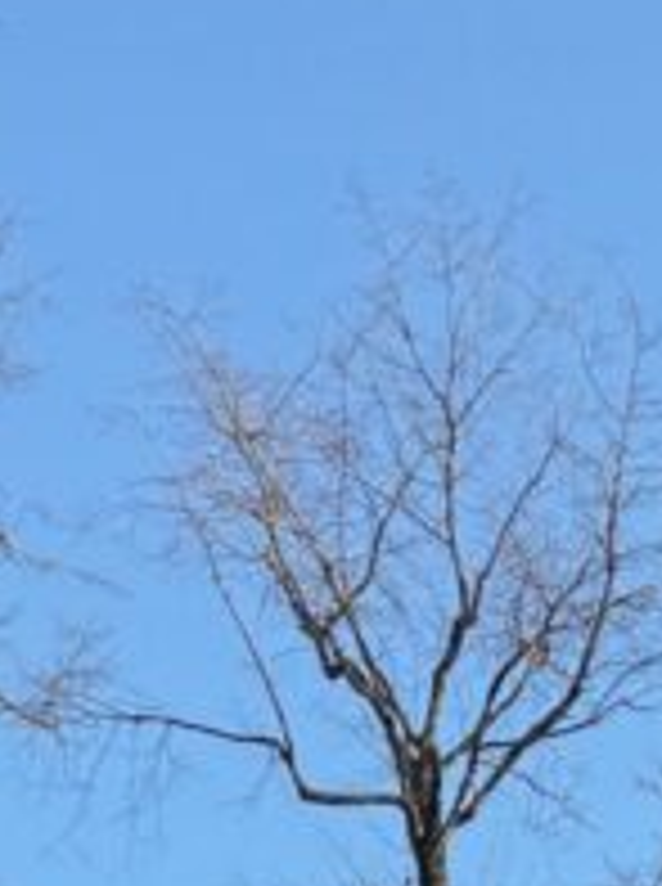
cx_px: 856
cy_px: 1520
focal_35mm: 125
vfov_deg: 14.2
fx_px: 3198
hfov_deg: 11.5
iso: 80
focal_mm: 6.76
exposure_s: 1/683
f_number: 1.78
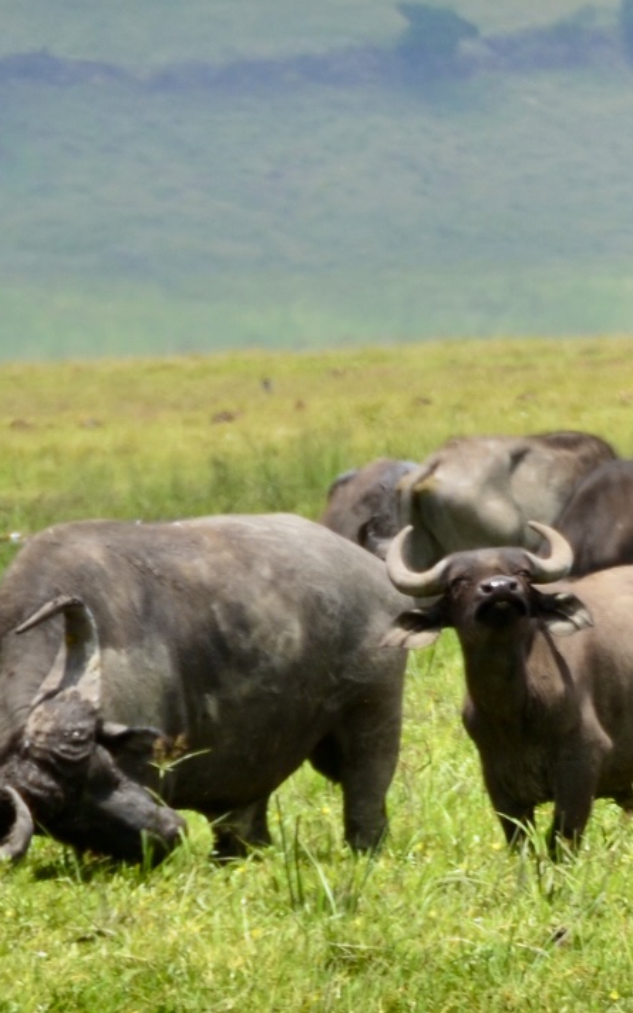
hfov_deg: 1.4
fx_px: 25498
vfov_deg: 2.3
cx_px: 1687
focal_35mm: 924
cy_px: -16
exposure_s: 1/320
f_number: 10
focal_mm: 175
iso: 200
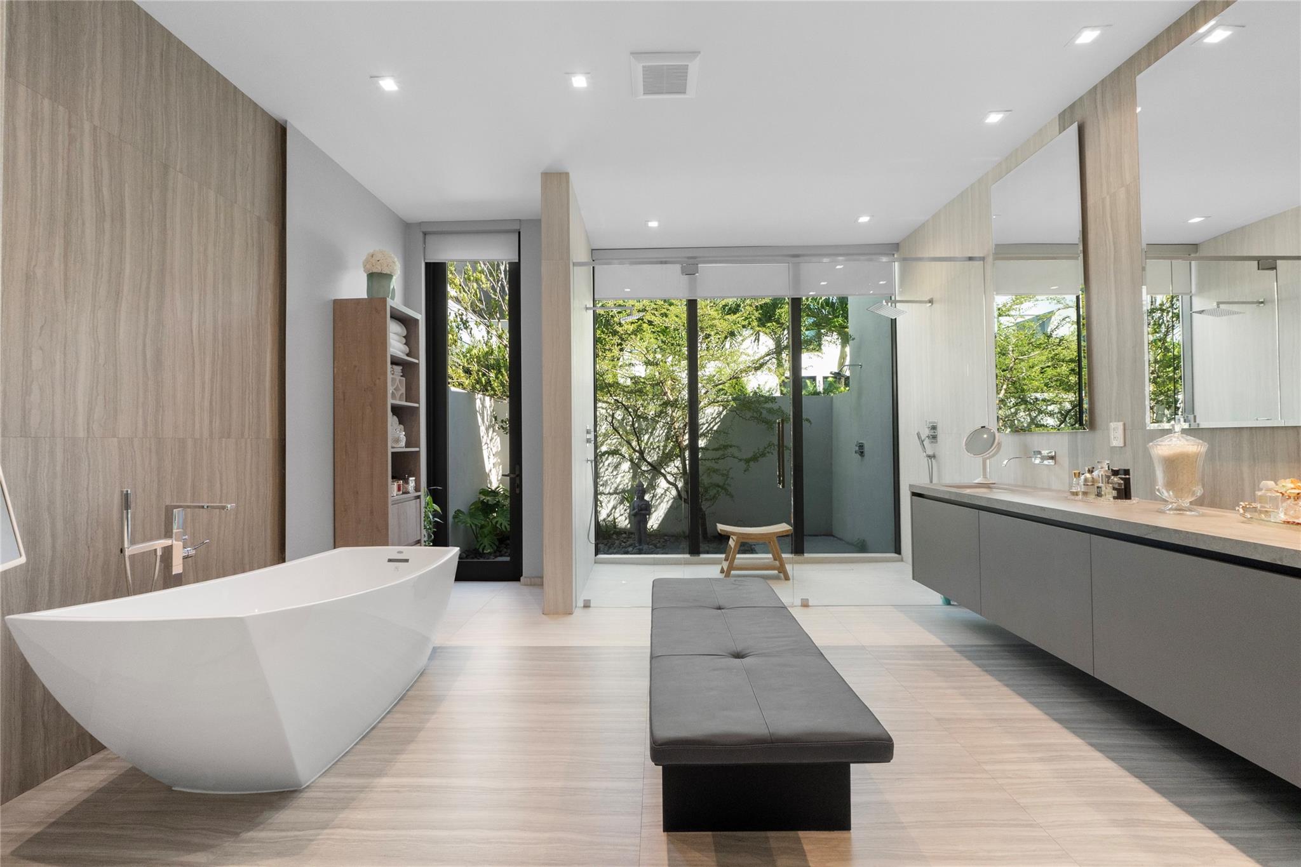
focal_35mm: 15
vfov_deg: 77.3
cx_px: 650
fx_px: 542
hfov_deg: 100.4
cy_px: 434
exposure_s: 1/2
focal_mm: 10
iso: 800
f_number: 10
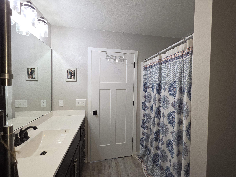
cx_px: 118
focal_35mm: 13
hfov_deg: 106.2
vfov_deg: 89.9
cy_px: 88
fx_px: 89
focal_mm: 2.2
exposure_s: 1/60
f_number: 2.2
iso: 80
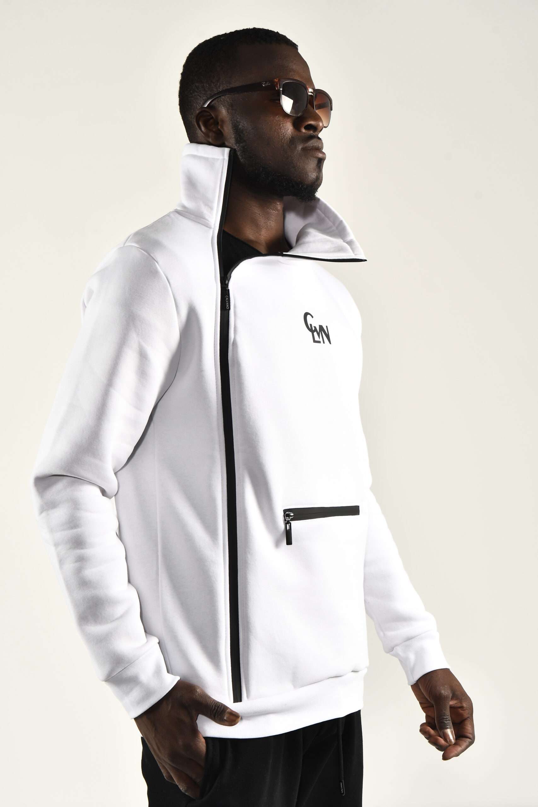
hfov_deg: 23.8
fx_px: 1277
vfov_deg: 35.1
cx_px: 269
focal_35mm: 57
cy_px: 404
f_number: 10
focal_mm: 38
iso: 160
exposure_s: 1/125
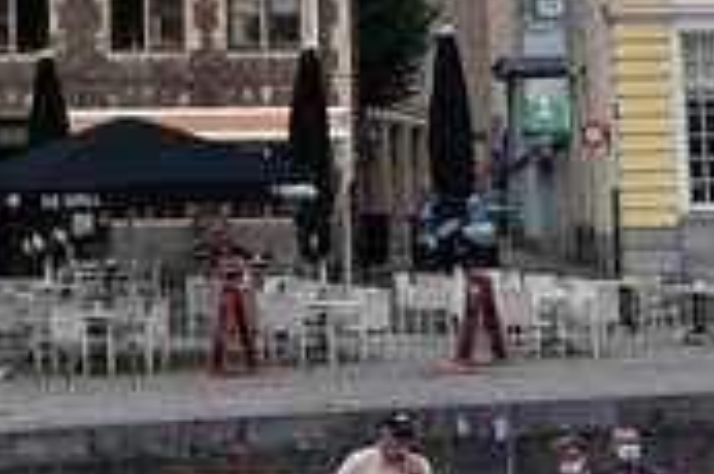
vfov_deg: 9.2
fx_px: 2893
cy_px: -202
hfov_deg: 13.9
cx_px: 78
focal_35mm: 146
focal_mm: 28
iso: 100
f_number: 11
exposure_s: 1/125
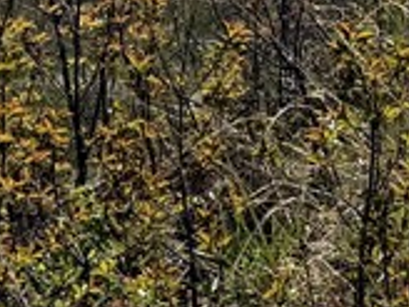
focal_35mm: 150
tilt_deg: -0.7
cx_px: 1127
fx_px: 1772
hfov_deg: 10.4
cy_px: -342
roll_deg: -0.9
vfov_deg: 9.2
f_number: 1.78
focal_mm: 6.76
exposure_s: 1/4975
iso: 80
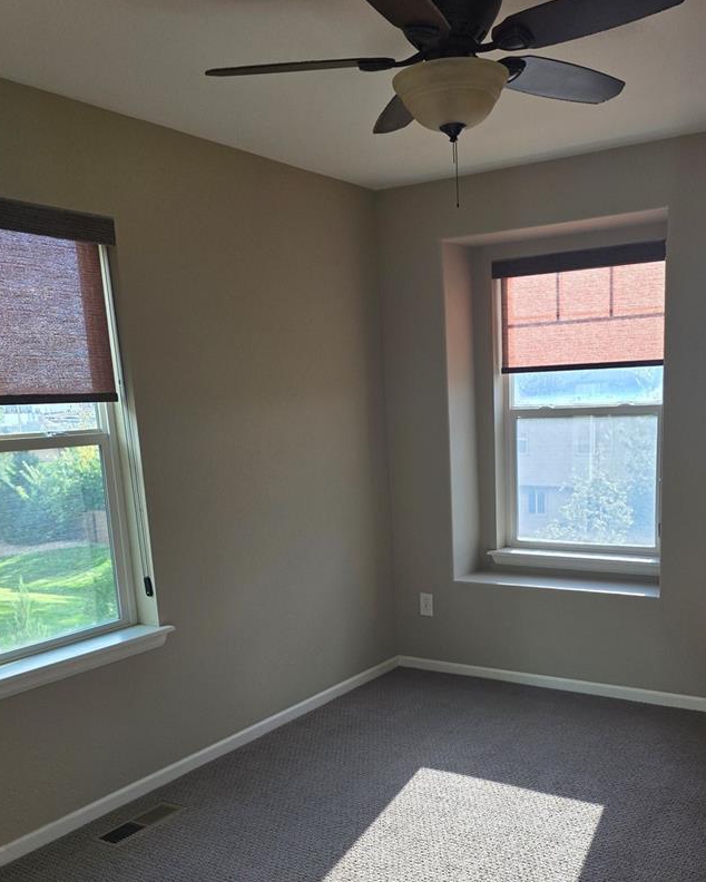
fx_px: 888
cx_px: 451
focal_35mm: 34
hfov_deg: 43.0
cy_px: 592
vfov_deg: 51.8
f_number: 1.7
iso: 40
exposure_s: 1/180
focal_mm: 6.3
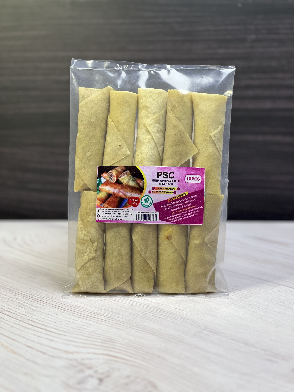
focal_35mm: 77
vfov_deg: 25.3
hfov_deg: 19.1
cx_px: 147
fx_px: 872
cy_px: 196
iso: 64
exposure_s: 1/100
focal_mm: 9
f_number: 2.8
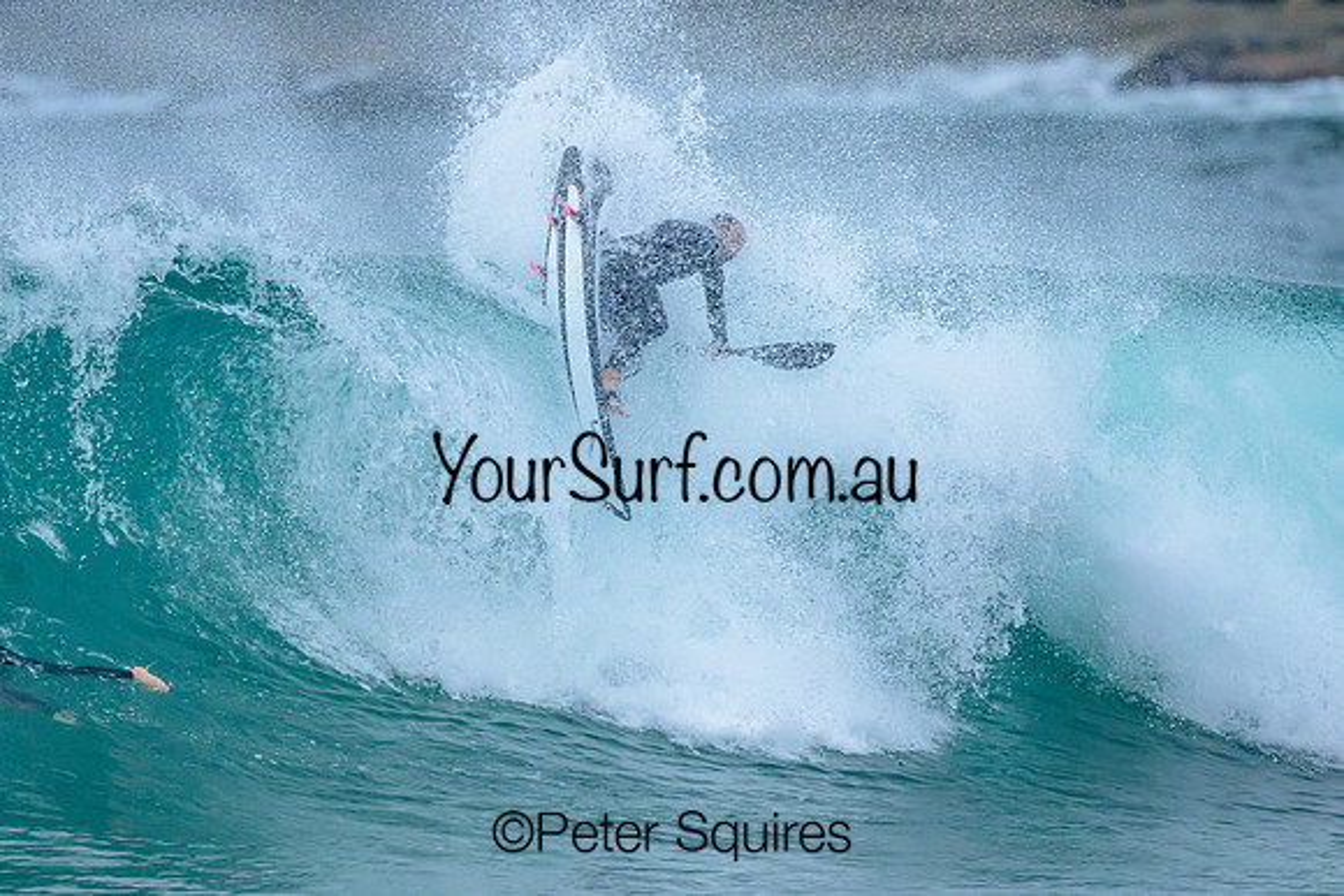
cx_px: 560
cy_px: 364
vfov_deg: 1.3
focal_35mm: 1094
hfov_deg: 1.9
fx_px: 40864
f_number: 6.3
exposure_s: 1/3200
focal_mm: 800
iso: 2000
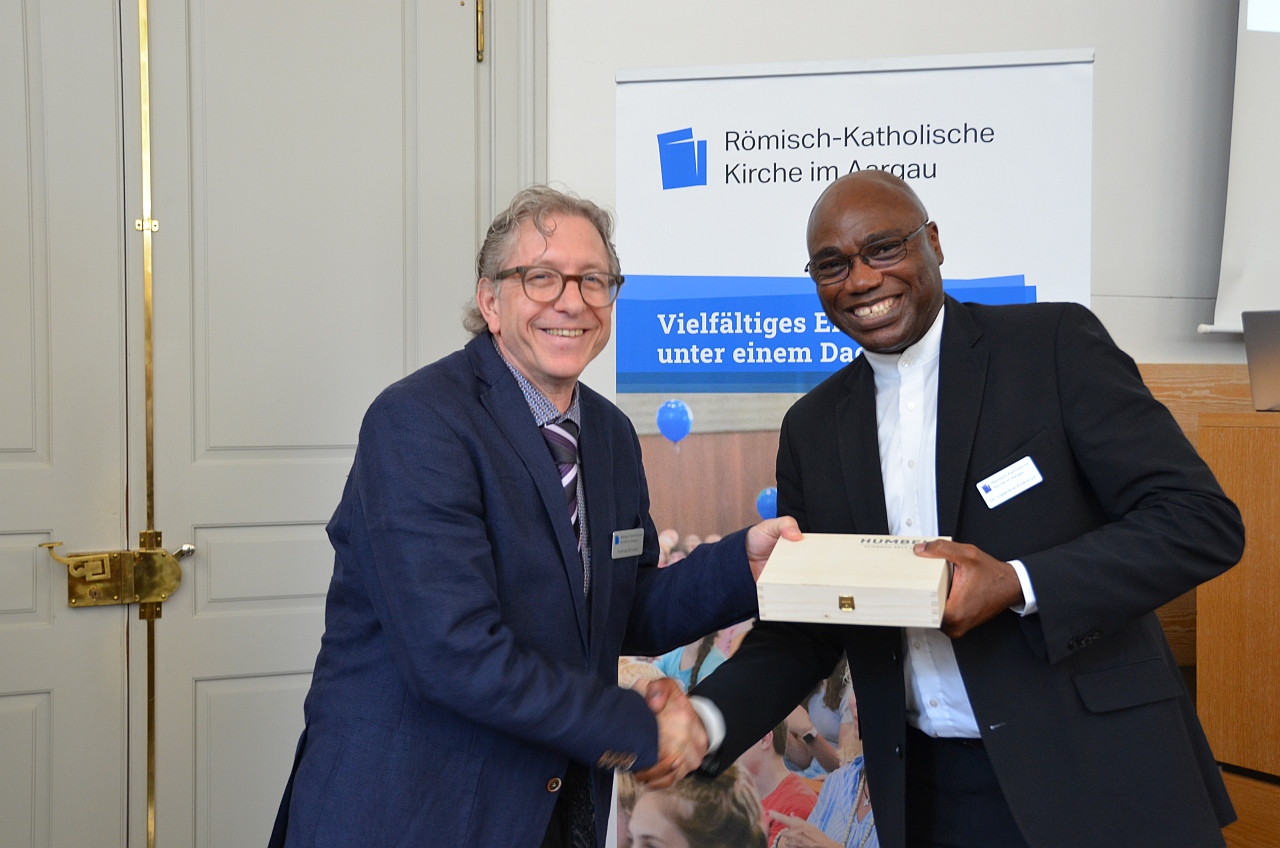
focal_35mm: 40
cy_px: 424
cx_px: 640
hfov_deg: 48.0
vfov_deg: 32.9
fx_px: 1437
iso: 800
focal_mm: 27
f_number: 4
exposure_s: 1/50
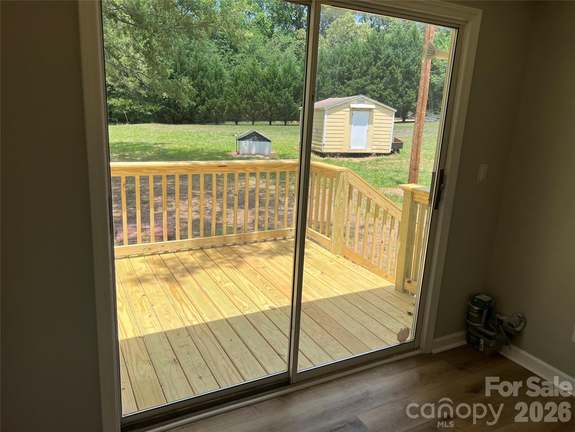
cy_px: 216
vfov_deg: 53.1
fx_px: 432
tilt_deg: -14.0
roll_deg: -2.6
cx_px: 288
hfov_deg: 67.3
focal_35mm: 26
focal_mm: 5.7
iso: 50
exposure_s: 1/1808
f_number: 1.5
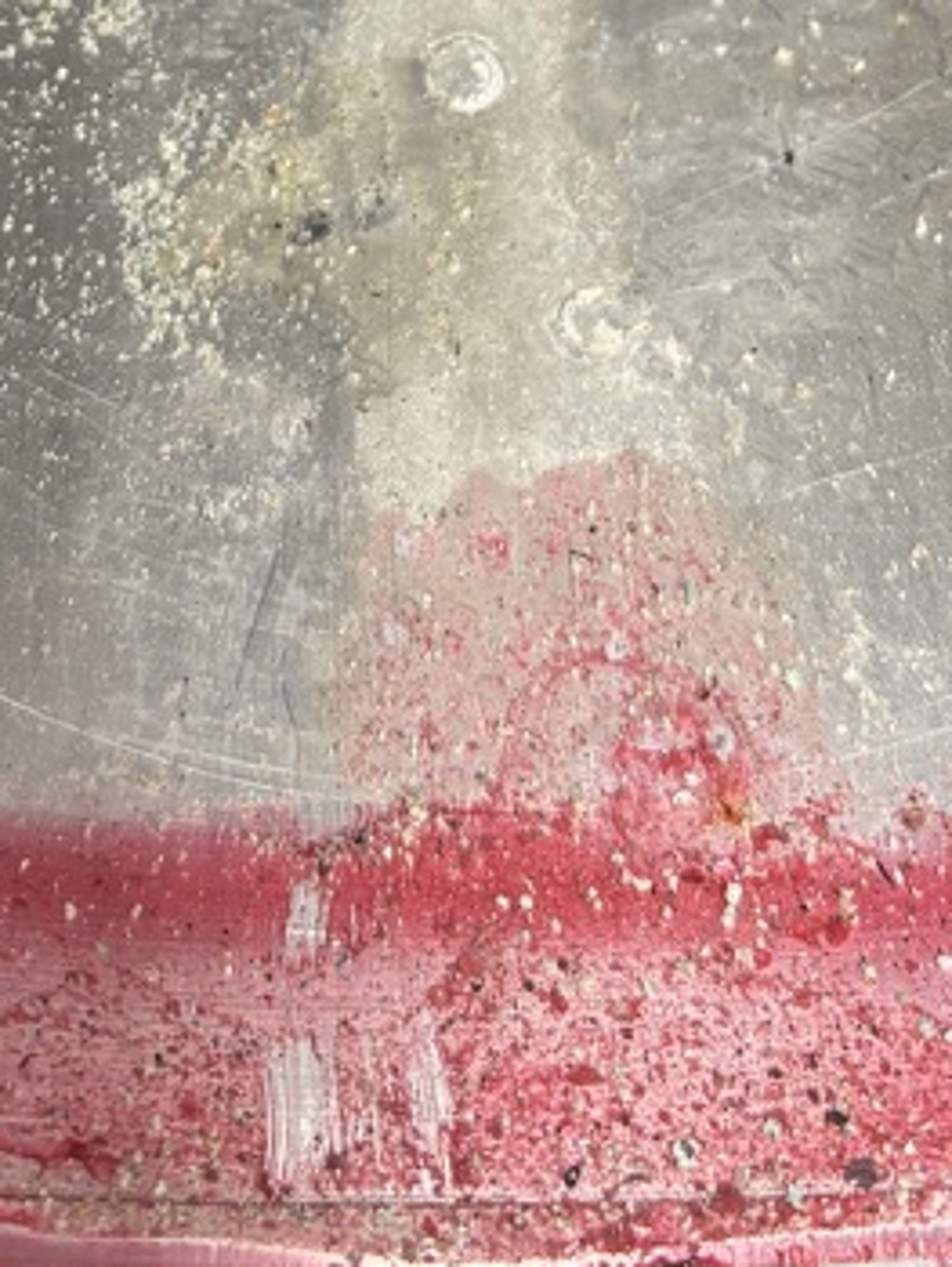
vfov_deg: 23.3
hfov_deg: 19.4
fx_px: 2783
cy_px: -286
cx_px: 424
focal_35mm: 76
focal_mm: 5.96
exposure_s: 1/50
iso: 200
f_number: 1.6
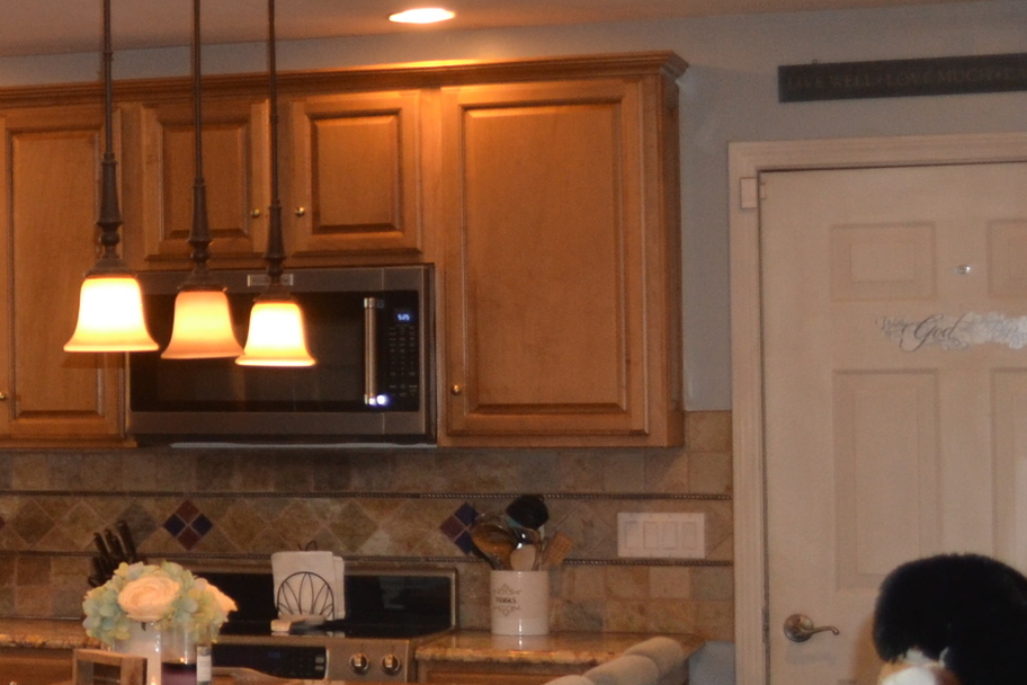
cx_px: -526
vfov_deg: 13.5
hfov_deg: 18.0
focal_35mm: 101
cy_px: 301
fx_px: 2881
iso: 400
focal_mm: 20
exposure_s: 1/60
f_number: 4
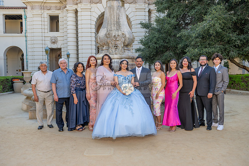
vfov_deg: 42.3
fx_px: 214
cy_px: 83
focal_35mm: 31
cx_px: 124
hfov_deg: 60.3
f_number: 4
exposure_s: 1/200
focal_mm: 31
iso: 200
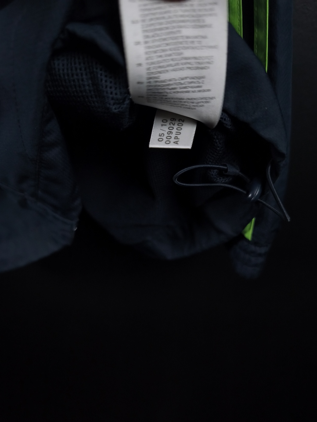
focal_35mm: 24
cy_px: 220
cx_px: 164
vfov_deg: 71.6
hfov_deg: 56.8
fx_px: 293
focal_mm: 6.57
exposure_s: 1/200
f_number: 1.6
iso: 400
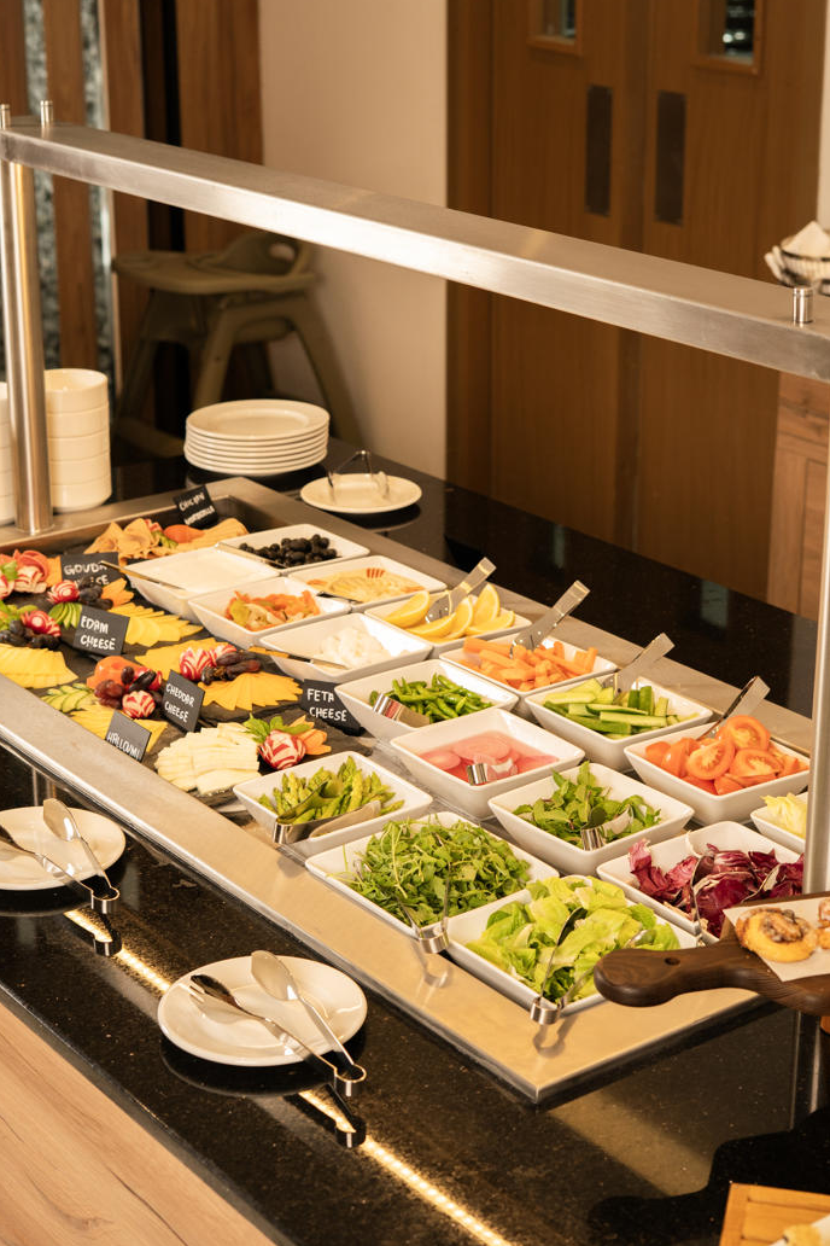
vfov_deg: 32.4
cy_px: 563
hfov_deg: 21.9
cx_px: 375
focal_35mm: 62
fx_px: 2144
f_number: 2.8
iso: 100
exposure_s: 1/1000
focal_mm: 50
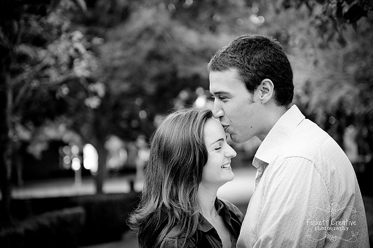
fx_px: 725
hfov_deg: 28.9
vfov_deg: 19.4
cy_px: 124
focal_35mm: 70
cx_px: 186
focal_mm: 70
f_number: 2.8
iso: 800
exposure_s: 1/320
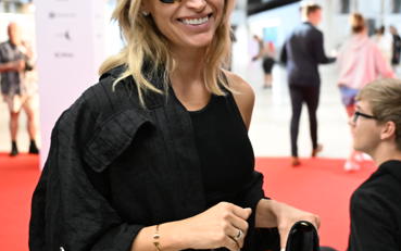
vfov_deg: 22.0
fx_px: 645
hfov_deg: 34.2
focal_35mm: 59
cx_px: 270
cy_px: 111
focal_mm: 31
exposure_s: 1/250
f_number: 2.8
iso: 6400
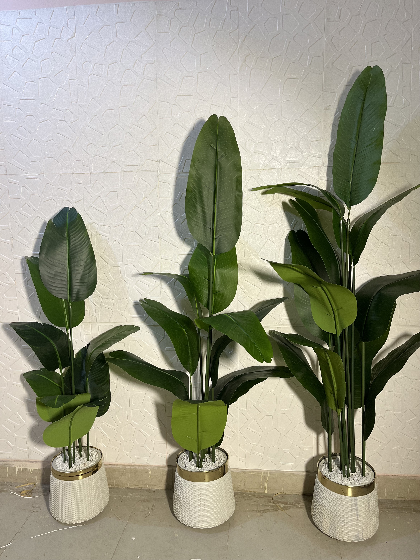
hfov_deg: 53.1
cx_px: 210
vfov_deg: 67.3
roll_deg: +1.8
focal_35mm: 26
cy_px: 280
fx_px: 421
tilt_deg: -9.0
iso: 100
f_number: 1.6
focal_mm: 5.1
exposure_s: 1/100
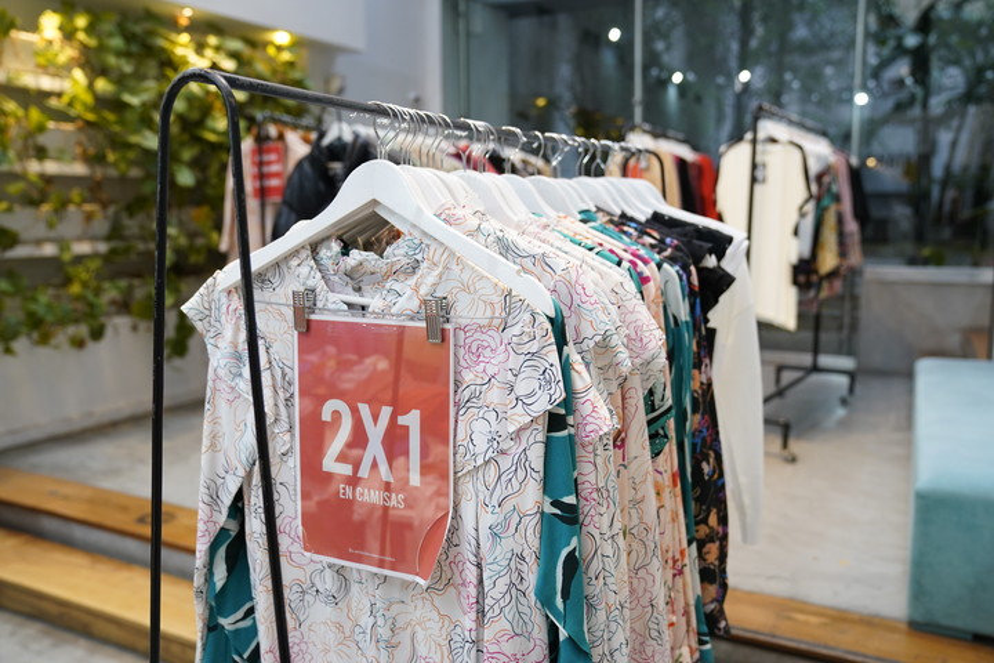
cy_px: 332
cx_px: 497
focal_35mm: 29
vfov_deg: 45.0
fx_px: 801
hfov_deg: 63.7
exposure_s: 1/160
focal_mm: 29
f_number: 3.2
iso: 1600
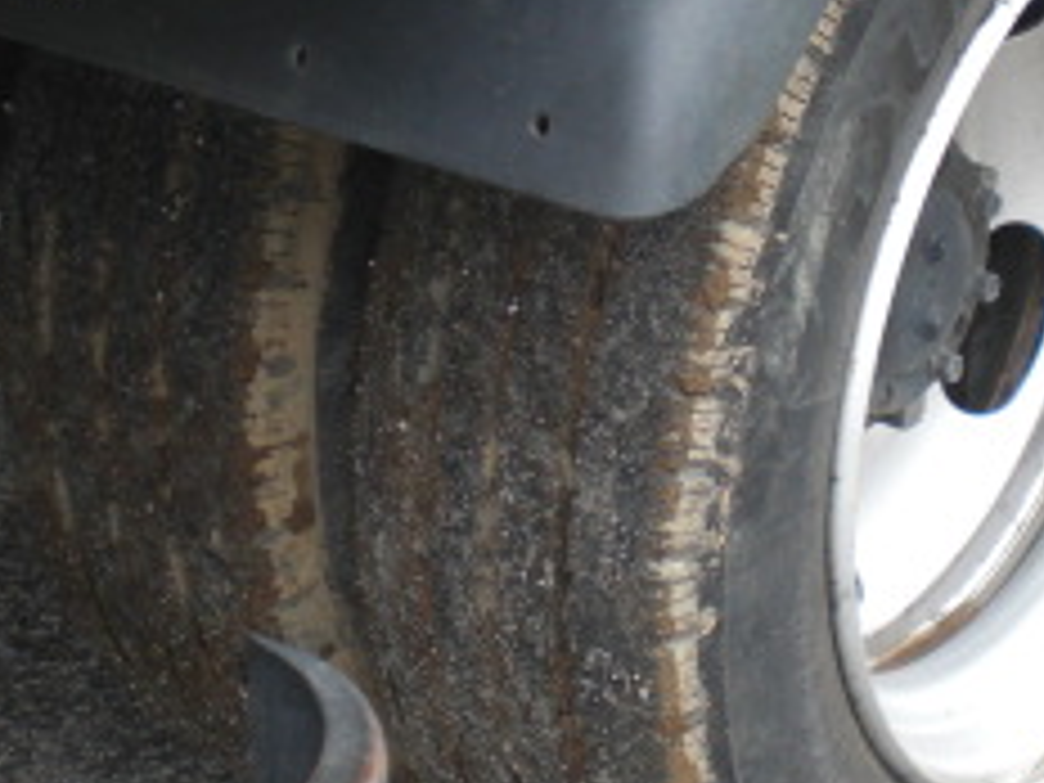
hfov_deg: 18.7
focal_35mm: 105
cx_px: 657
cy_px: 333
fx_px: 3167
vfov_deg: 14.1
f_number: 3.1
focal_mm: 6.3
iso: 100
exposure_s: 1/100
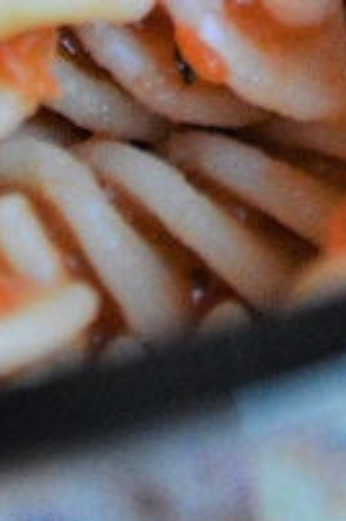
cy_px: -591
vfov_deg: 6.7
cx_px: 640
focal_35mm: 295
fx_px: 4267
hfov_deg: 4.6
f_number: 5.3
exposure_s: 1/400
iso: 3200
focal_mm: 44
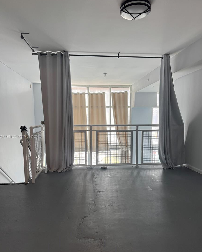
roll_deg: +0.0
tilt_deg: -6.7
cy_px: 137
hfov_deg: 54.9
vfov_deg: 65.9
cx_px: 103
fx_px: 194
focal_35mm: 26
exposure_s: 1/120
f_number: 1.78
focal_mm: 6.76
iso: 125
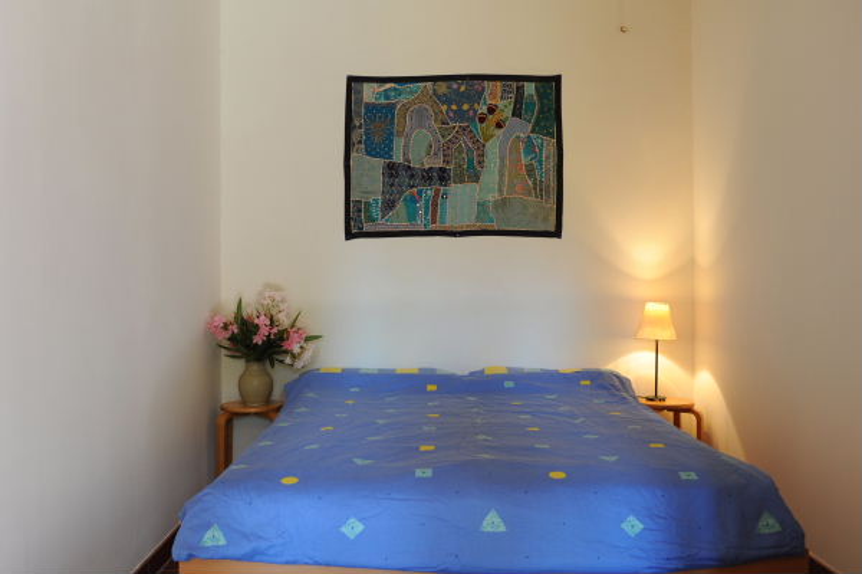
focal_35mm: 35
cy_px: 287
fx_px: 837
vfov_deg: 37.8
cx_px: 431
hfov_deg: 54.5
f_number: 6.3
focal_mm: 35
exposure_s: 1/25
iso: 800
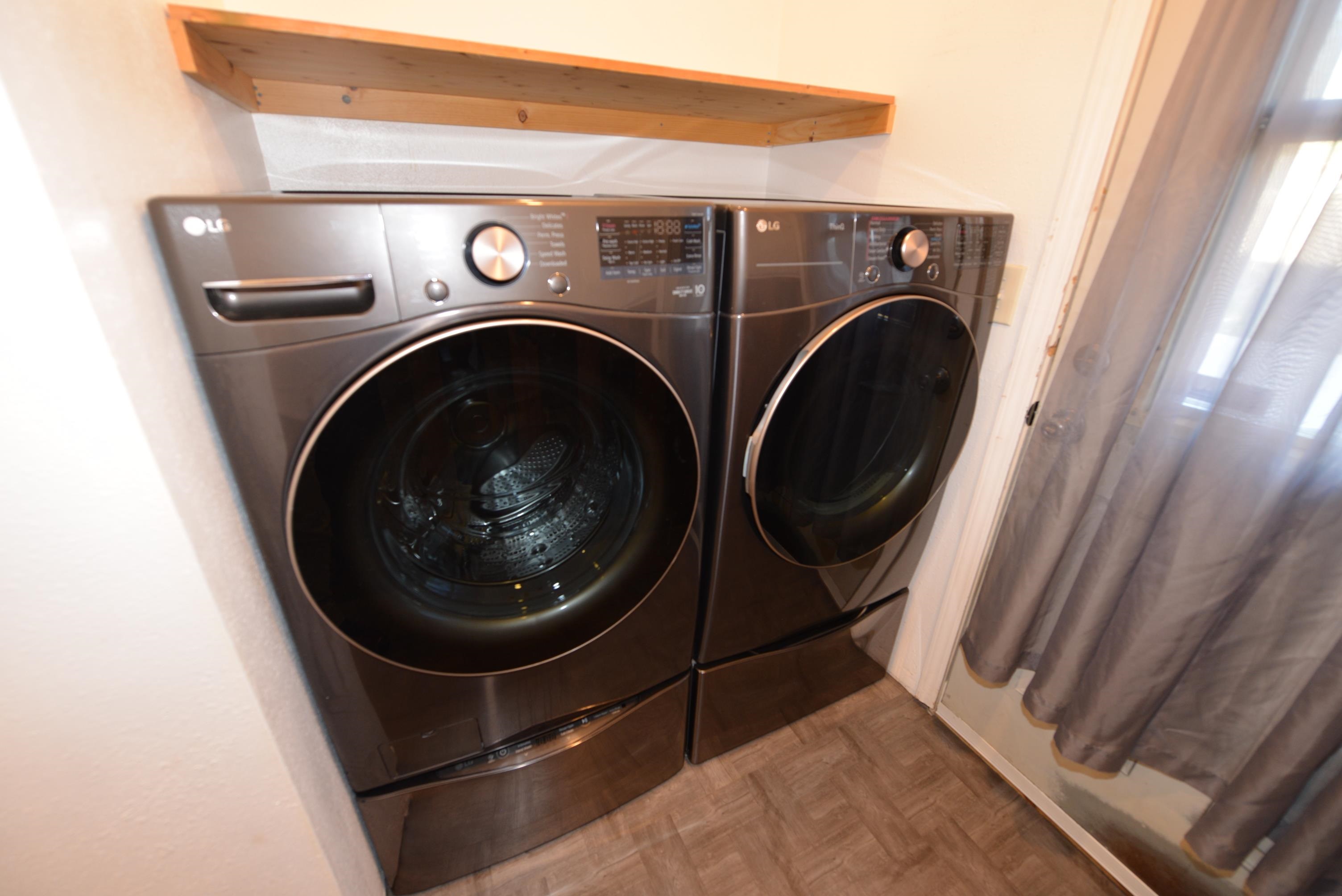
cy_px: 448
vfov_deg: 81.3
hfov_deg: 104.2
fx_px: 522
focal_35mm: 14
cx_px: 671
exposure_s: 1/60
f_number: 4
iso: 720
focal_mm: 14
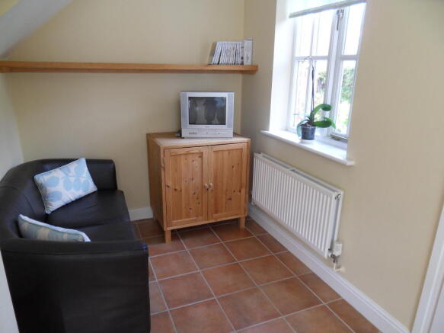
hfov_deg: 71.6
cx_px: 222
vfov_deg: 56.8
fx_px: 308
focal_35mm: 24
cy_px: 166
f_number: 3.3
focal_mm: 4.2
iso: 120
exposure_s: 1/30
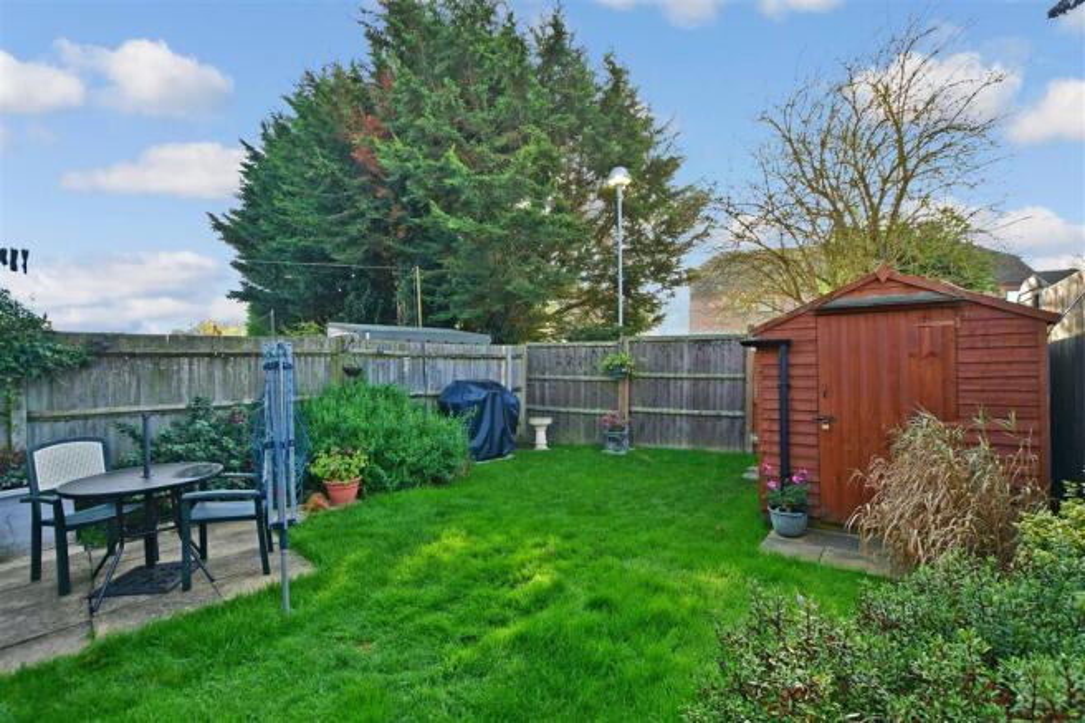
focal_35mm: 15
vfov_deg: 77.3
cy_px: 362
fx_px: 452
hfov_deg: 100.4
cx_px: 542
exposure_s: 1/50
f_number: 7.1
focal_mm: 10
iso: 160
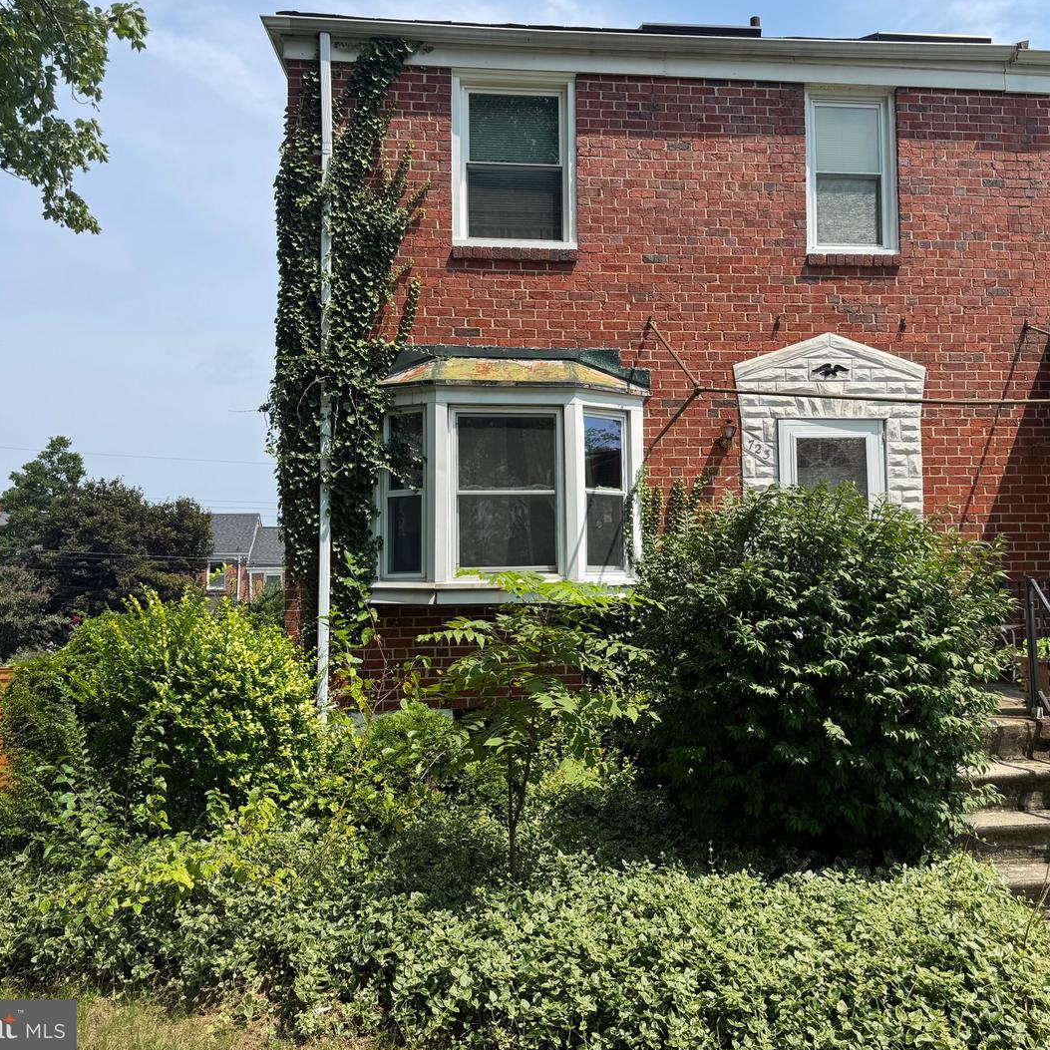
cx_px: 619
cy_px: 519
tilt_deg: +5.2
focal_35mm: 29
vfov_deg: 55.6
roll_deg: +2.0
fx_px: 995
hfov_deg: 55.3
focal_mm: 6.76
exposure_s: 1/3247
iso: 80
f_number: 1.78
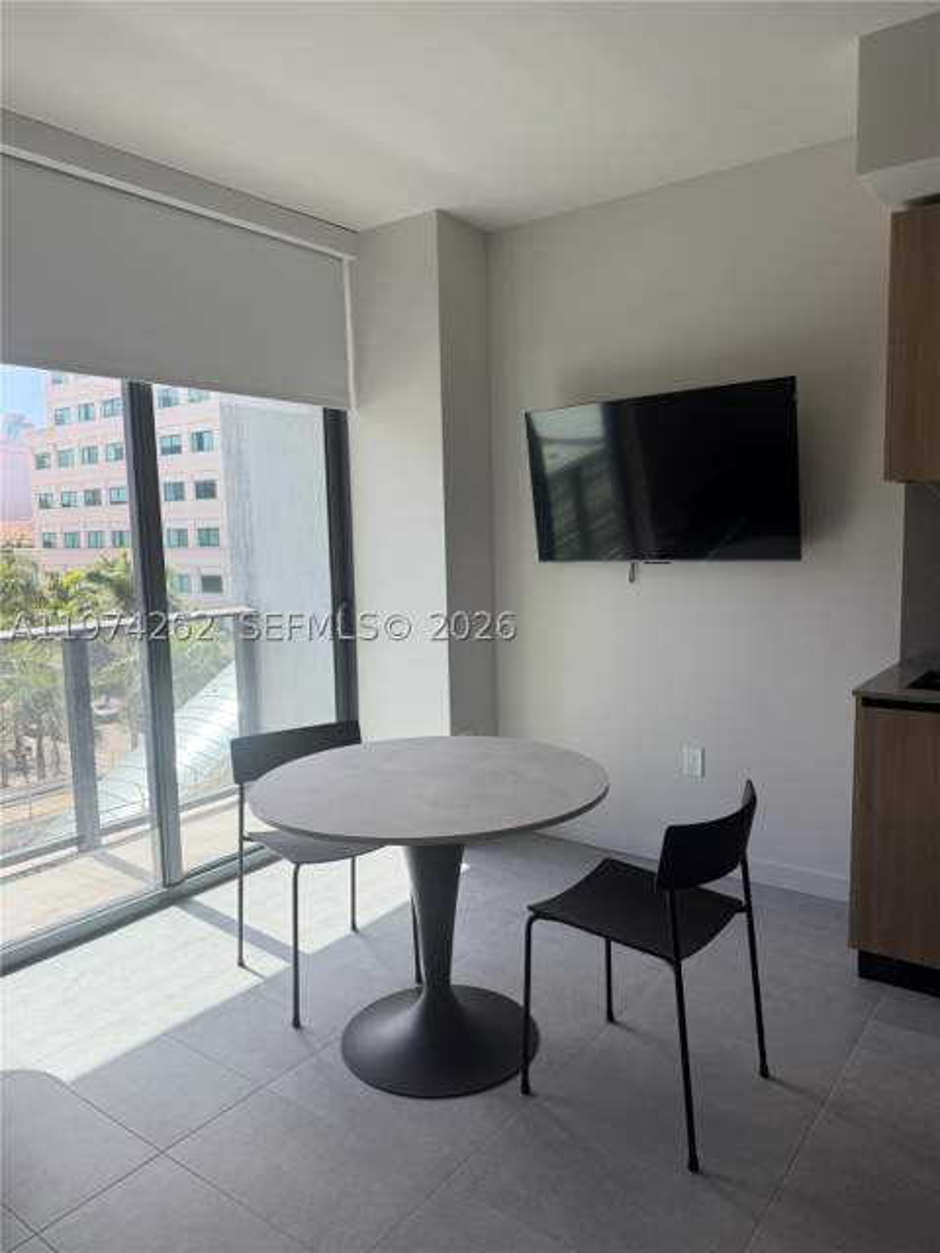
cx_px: 470
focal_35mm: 24
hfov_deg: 56.8
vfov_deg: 71.6
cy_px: 626
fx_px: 869
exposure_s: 1/421
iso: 100
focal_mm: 6.76
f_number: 1.78
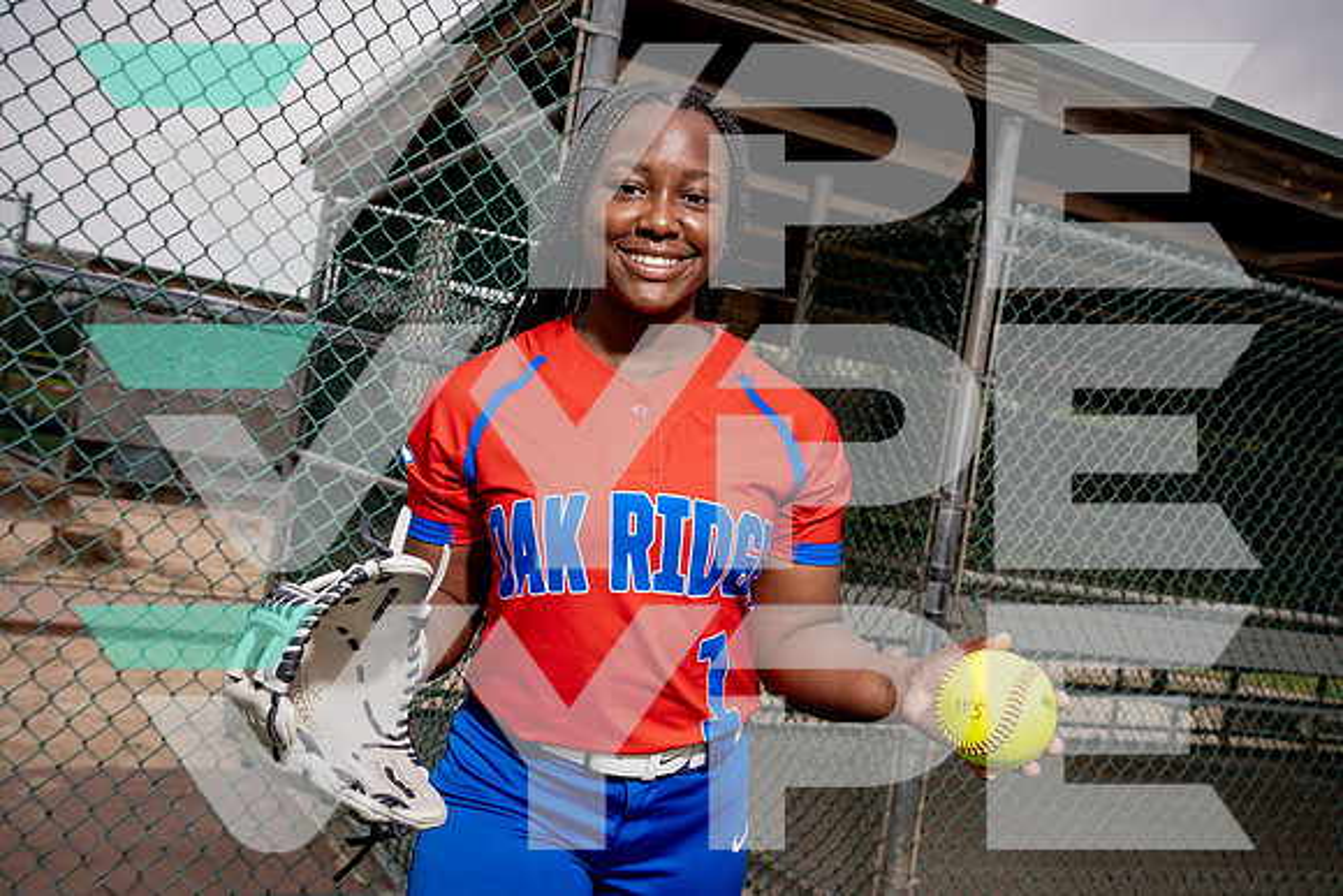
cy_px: 448
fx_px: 1306
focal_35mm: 35
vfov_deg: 37.9
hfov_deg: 54.4
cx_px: 672
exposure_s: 1/250
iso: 100
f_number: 8
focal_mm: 35
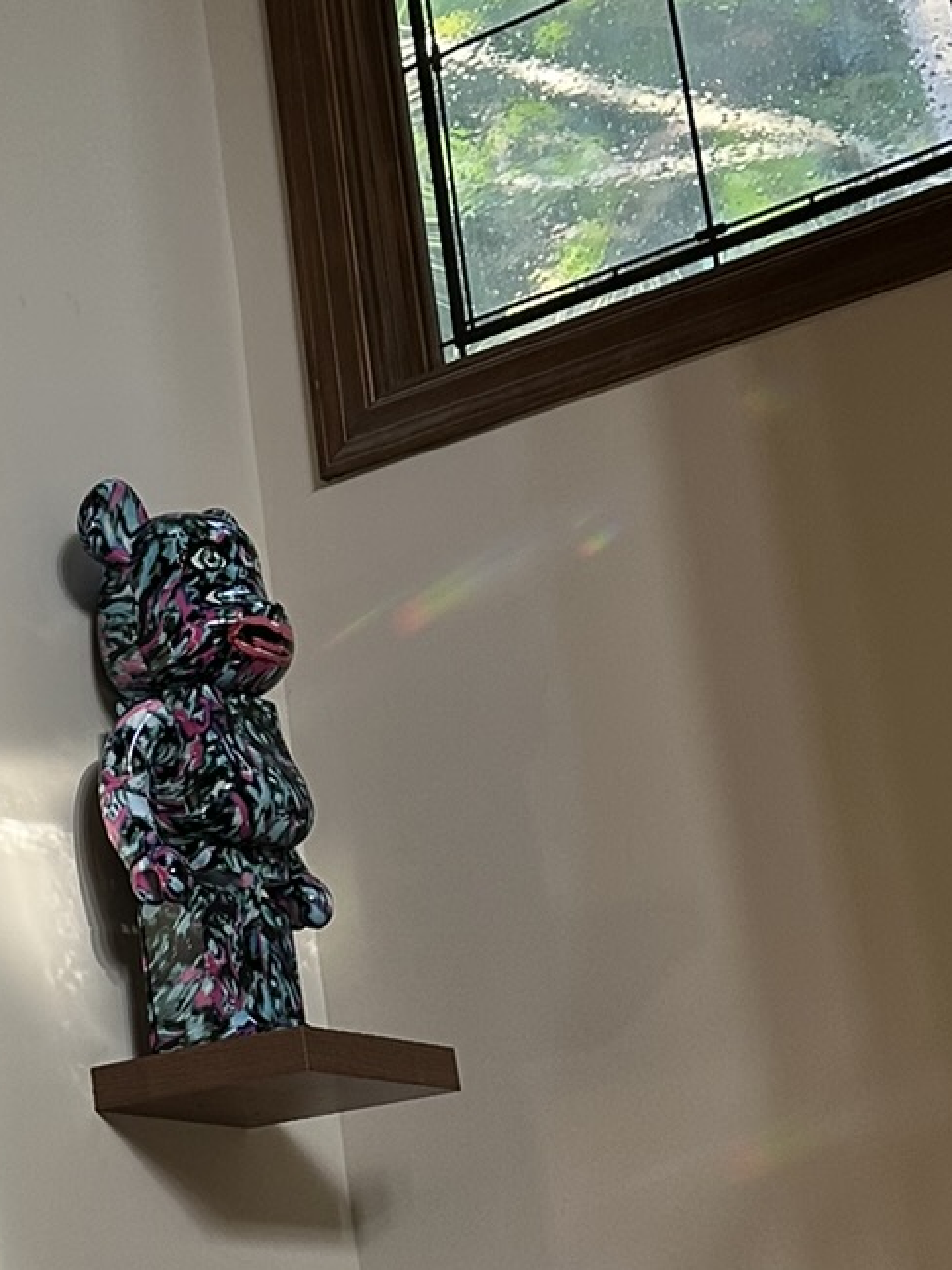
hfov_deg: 17.9
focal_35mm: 76
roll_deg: +1.7
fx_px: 2788
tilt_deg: +20.4
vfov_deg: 25.7
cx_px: -340
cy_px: 612
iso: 160
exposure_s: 1/120
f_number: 1.78
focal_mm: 6.86
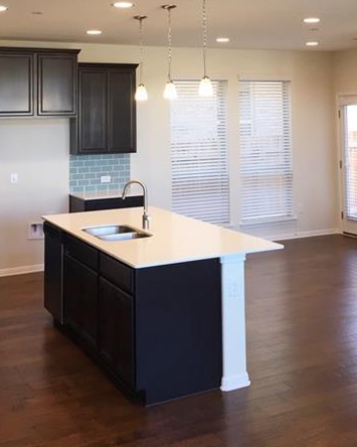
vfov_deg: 36.6
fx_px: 647
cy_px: 84
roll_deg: +1.4
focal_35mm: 49
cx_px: 220
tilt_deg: +4.1
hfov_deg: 30.7
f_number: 2.2
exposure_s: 1/40
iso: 32
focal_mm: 4.15
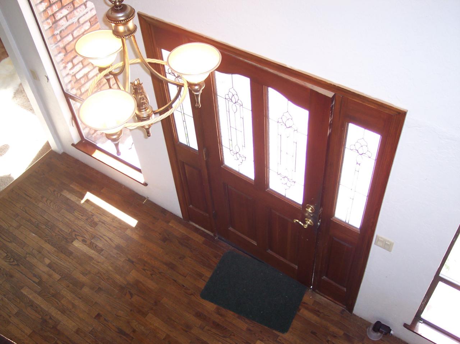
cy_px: 172
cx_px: 230
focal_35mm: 38
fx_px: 505
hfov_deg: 49.0
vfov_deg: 37.7
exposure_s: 1/60
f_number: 2.8
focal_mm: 8
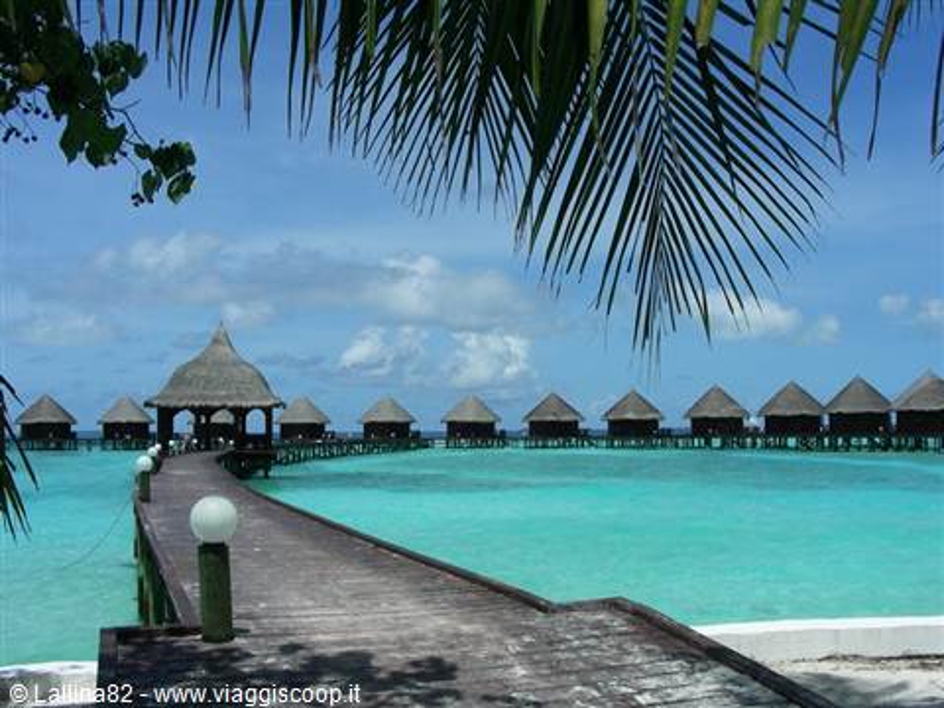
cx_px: 472
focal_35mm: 38
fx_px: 1036
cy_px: 354
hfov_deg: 49.0
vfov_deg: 37.7
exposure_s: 1/514
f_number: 6.8
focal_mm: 6.3
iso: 50
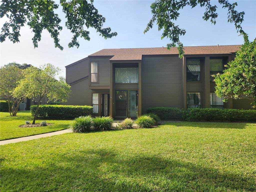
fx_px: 170
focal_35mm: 23
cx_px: 128
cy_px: 96
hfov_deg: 73.9
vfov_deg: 58.9
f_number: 1.8
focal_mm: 5.4
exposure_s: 1/1067
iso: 20
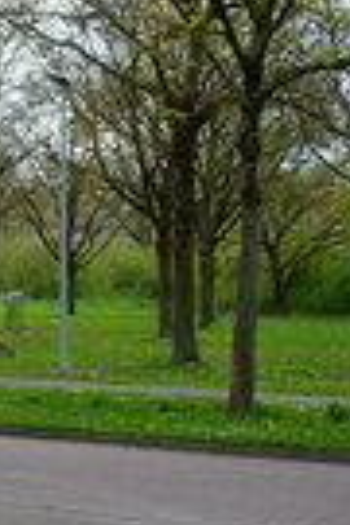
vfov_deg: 19.6
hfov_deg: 12.5
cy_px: 255
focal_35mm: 104
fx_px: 1517
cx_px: -171
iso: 100
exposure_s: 1/160
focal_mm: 35
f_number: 5.6
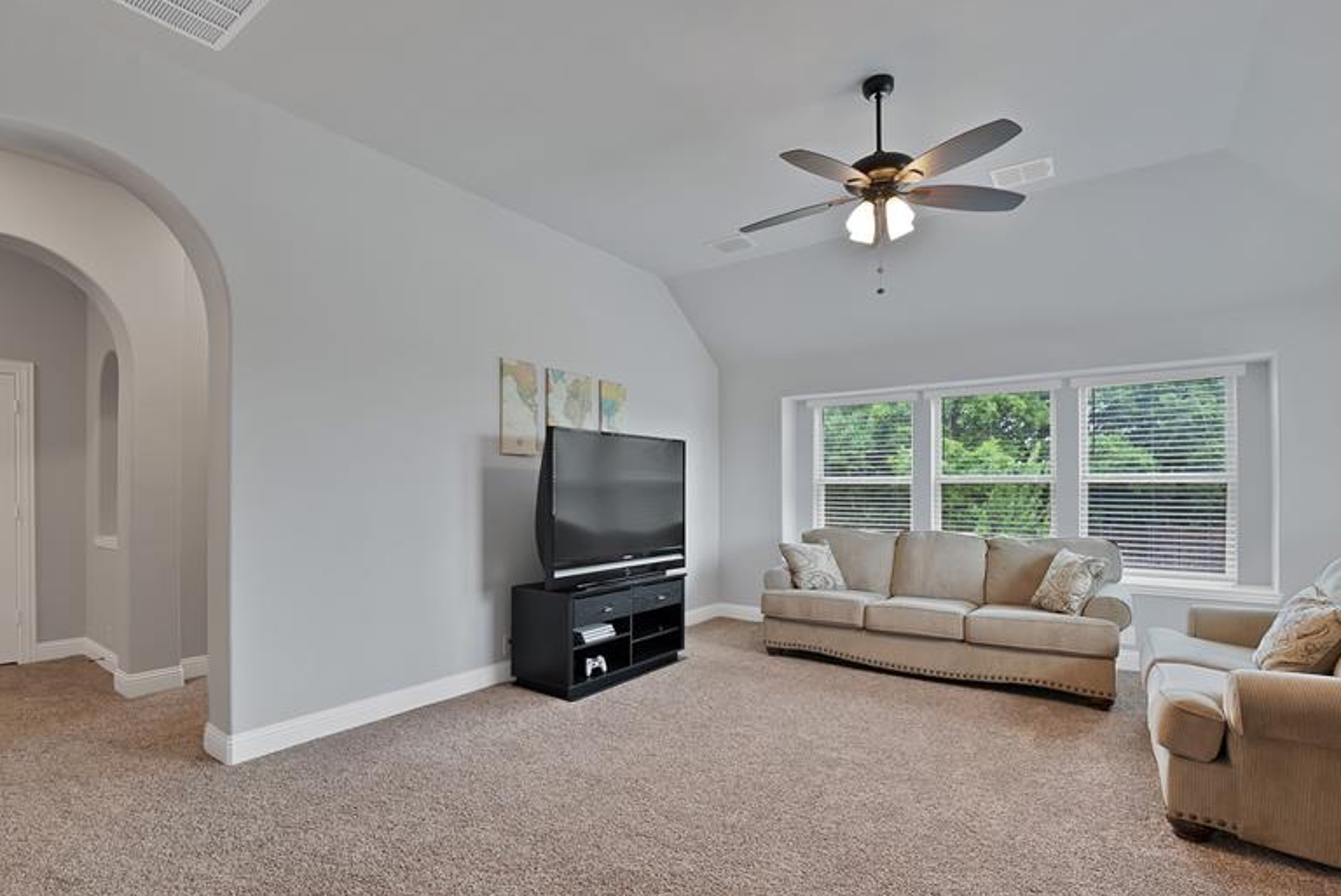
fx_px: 596
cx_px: 629
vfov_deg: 73.6
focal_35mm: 16
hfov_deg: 96.6
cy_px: 494
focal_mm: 12
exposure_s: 1/5
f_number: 9
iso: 640
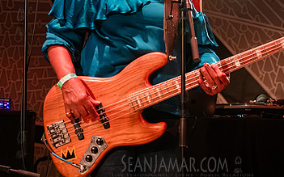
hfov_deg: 20.9
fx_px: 766
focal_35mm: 99
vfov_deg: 13.1
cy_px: 21
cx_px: 196
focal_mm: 56
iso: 10000
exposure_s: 1/400
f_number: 3.5
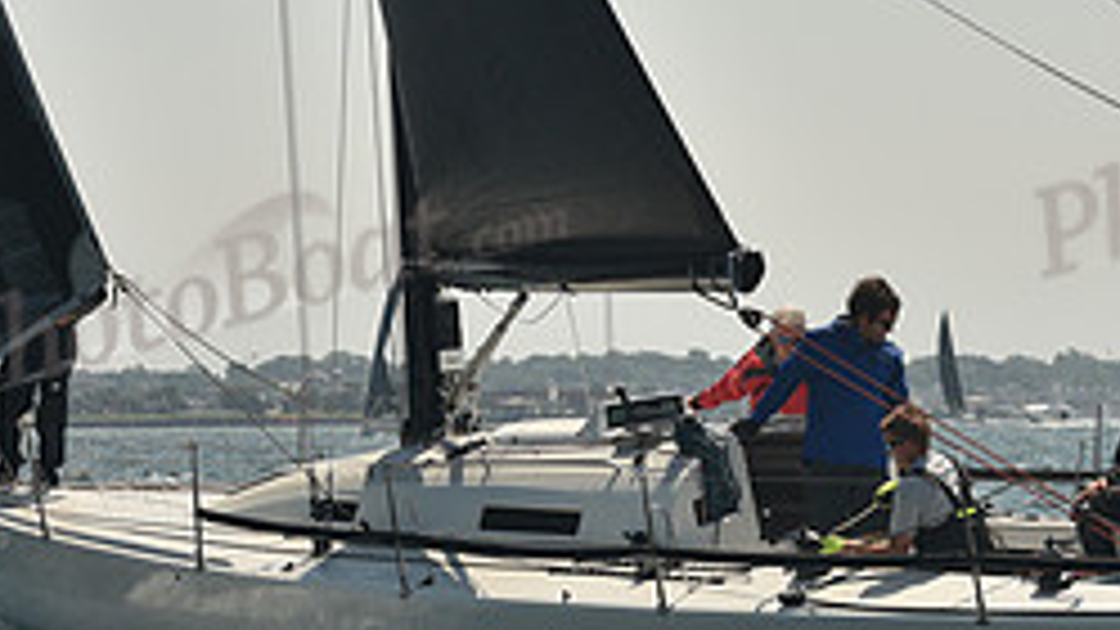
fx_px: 5078
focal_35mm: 171
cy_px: 457
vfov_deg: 7.1
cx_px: 805
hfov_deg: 12.6
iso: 250
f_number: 7.1
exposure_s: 1/640
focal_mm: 70
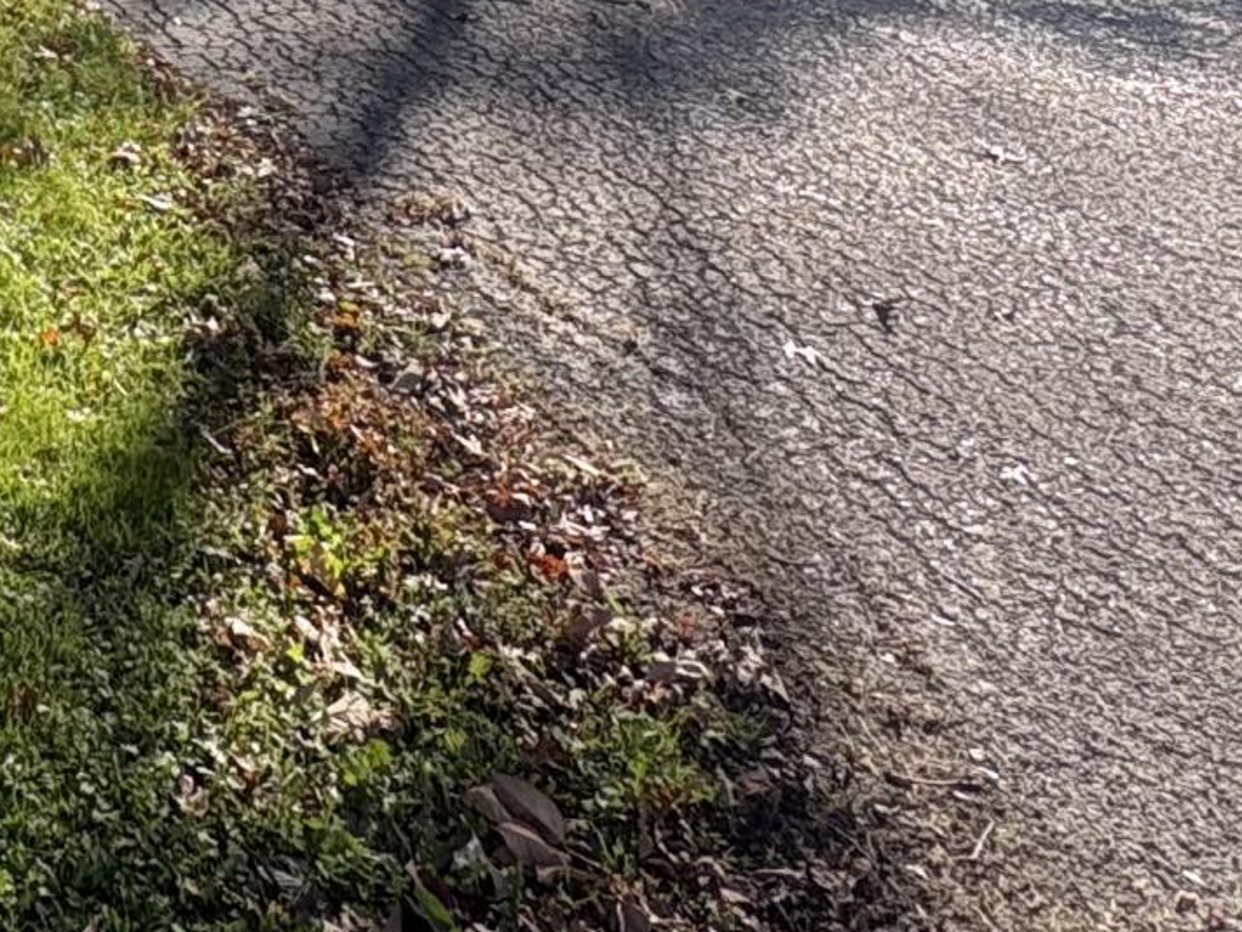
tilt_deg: -1.4
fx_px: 2117
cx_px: -87
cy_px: -541
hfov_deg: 29.8
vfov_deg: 20.5
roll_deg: +0.4
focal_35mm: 59
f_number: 2.2
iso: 50
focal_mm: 2.22
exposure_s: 1/482
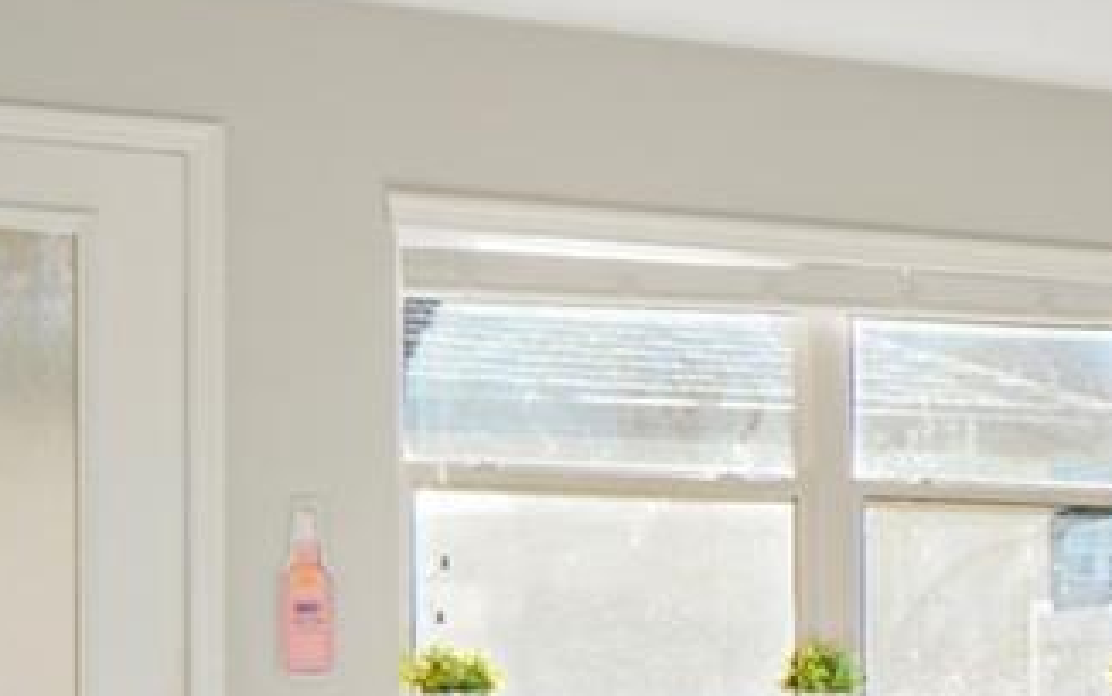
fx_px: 2728
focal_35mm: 90
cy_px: 745
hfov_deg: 16.6
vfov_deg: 14.2
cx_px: 2309
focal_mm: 12
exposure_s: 1/80
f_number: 3.2
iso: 100
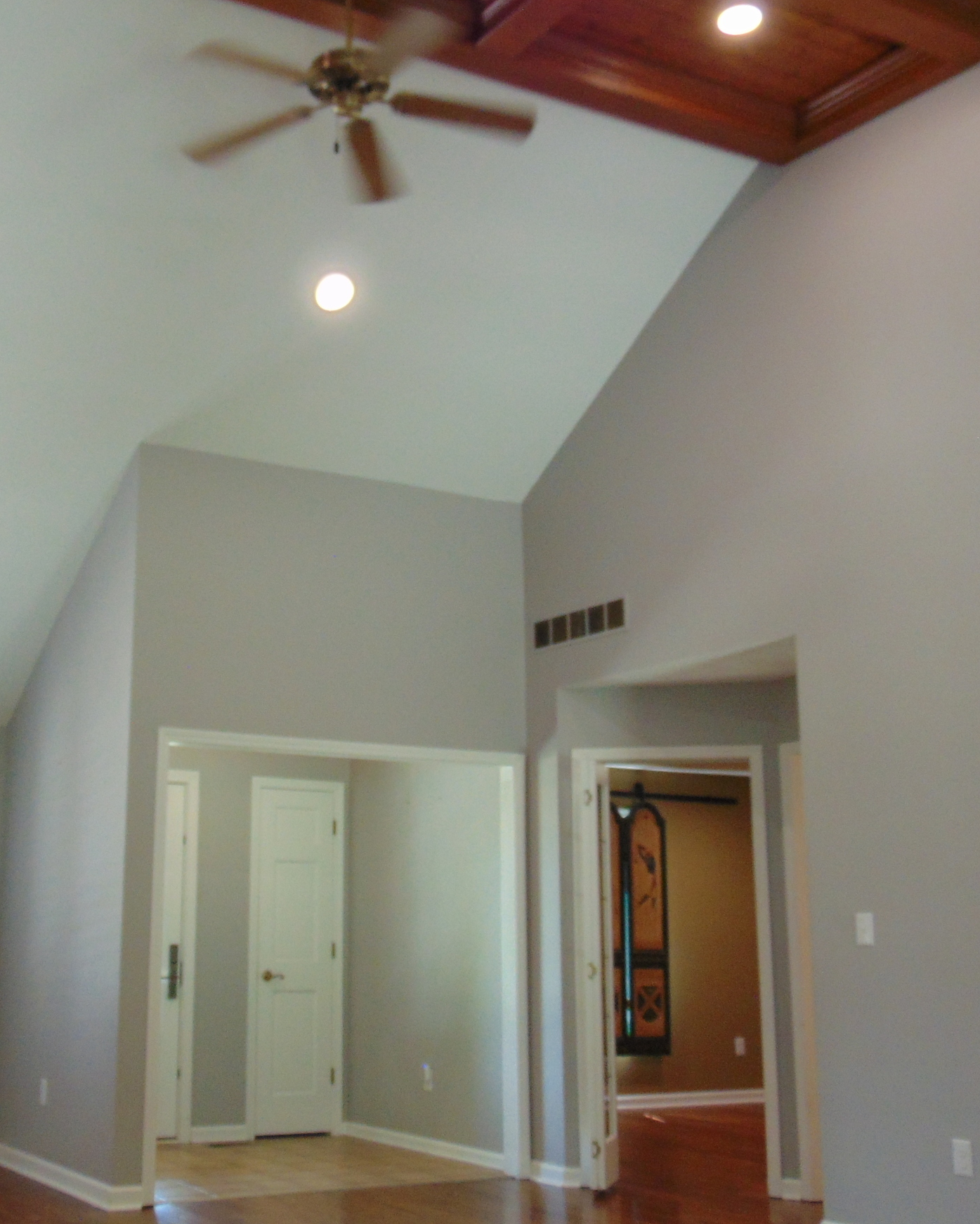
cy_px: 598
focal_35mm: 43
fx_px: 1559
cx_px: 323
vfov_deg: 42.9
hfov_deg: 34.6
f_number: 3
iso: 160
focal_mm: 4.5
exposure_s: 1/30
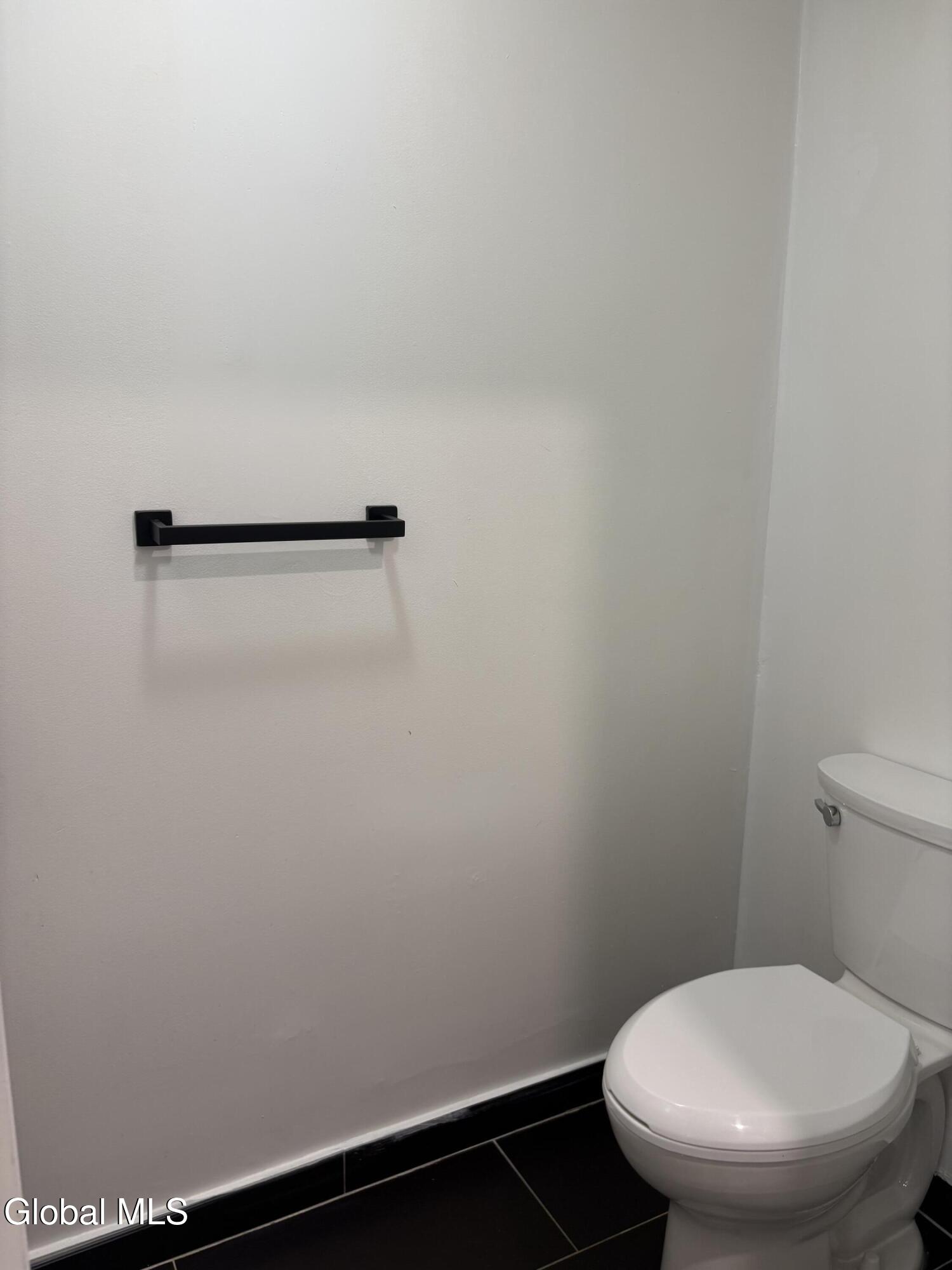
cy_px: 635
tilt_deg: -11.7
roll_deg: -0.6
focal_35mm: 26
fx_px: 953
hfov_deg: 53.1
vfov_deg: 67.3
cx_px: 476
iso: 80
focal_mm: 5.96
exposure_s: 1/60
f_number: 1.6
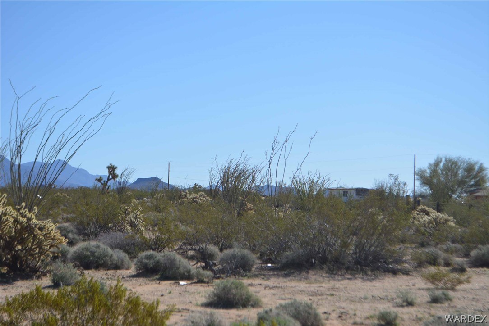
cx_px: 244
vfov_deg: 16.6
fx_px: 1121
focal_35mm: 82
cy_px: 163
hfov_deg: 24.6
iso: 400
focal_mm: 55
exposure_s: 1/2000
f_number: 7.1
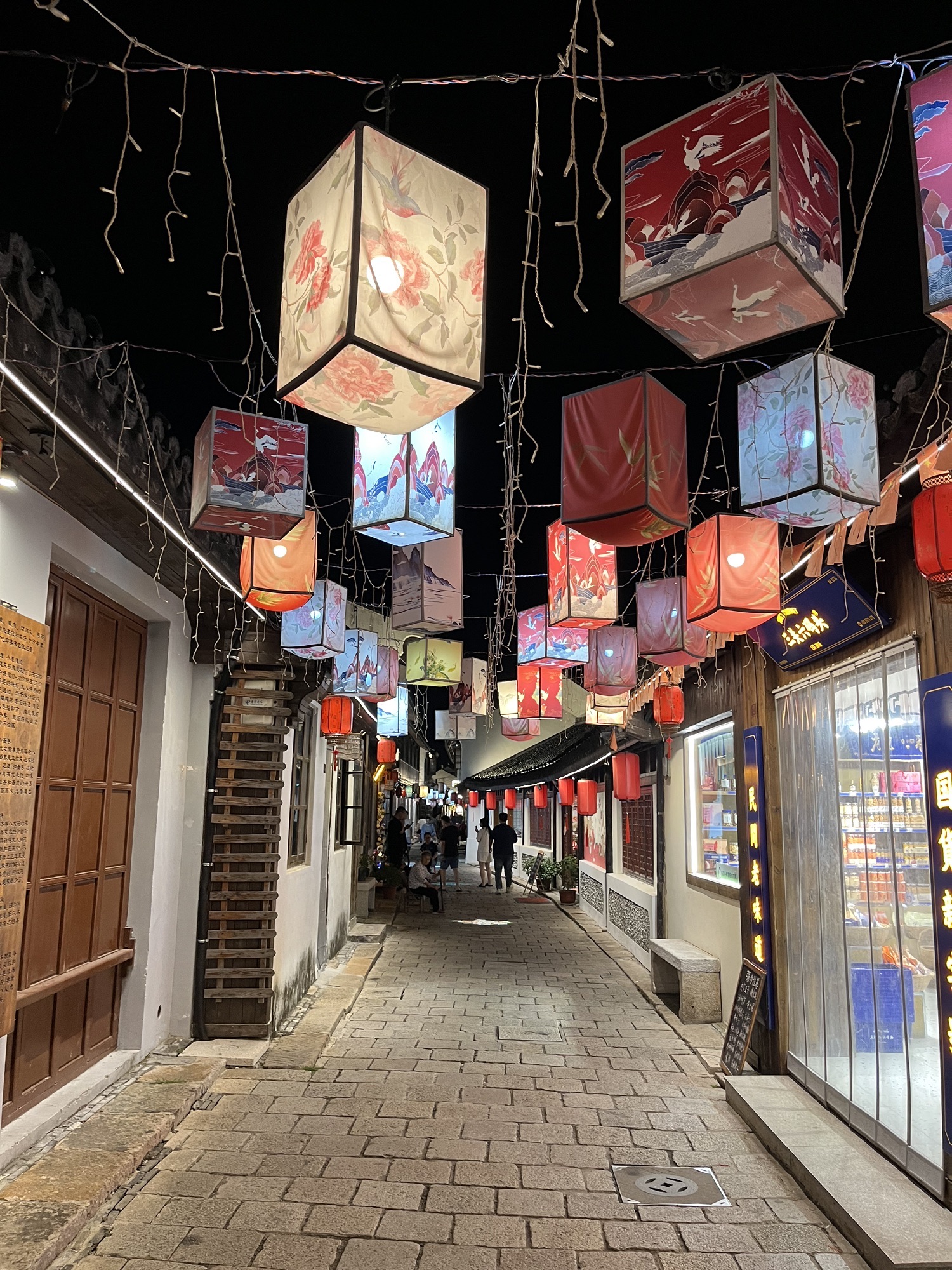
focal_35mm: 26
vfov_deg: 67.3
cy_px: 635
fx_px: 953
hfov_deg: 53.1
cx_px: 476
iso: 160
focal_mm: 5.1
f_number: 1.6
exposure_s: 1/50
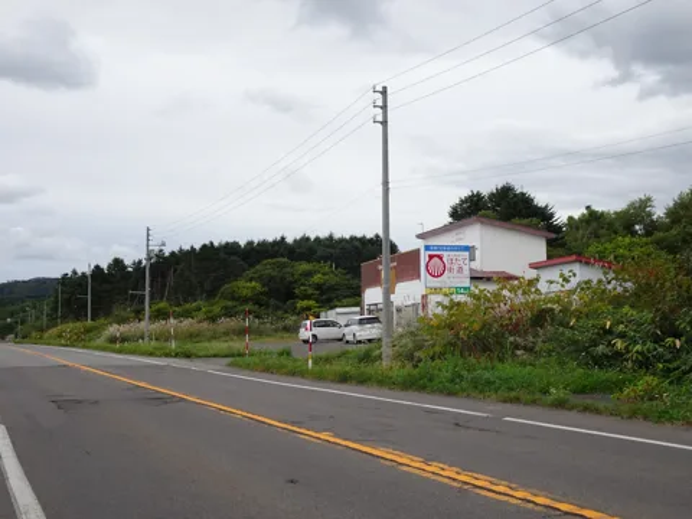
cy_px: 260
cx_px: 346
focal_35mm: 46
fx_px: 920
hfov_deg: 41.2
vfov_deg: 31.5
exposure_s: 1/250
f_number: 4.5
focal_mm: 7.87
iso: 100
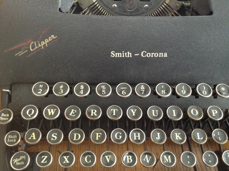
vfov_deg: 42.8
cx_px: 114
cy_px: 86
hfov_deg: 55.4
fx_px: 218
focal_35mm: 33
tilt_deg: -65.4
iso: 200
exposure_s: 1/24
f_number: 2.4
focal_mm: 3.3
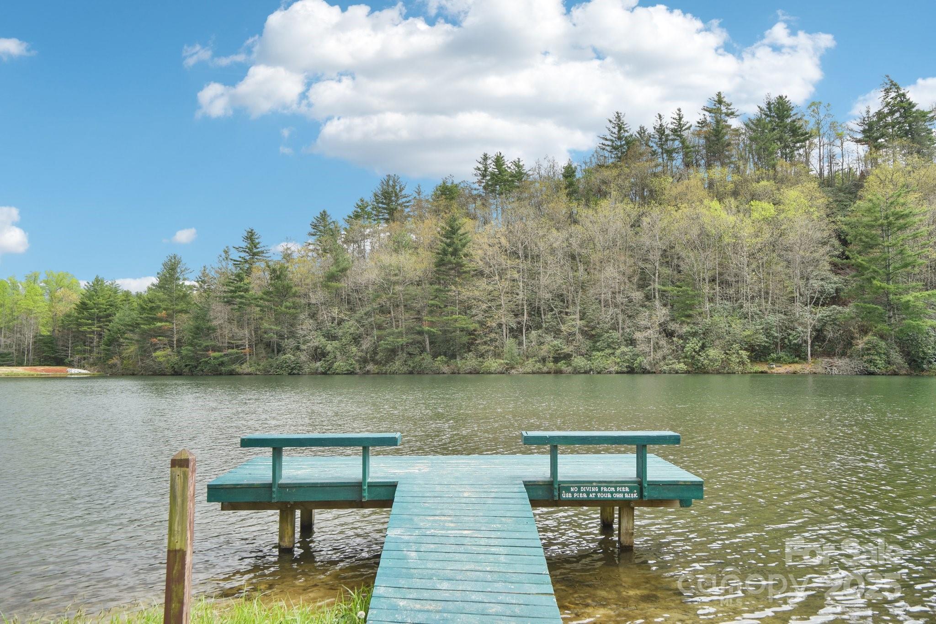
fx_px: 780
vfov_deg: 43.6
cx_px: 468
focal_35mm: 30
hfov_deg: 61.9
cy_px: 312
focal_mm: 30
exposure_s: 1/100
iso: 100
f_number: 11
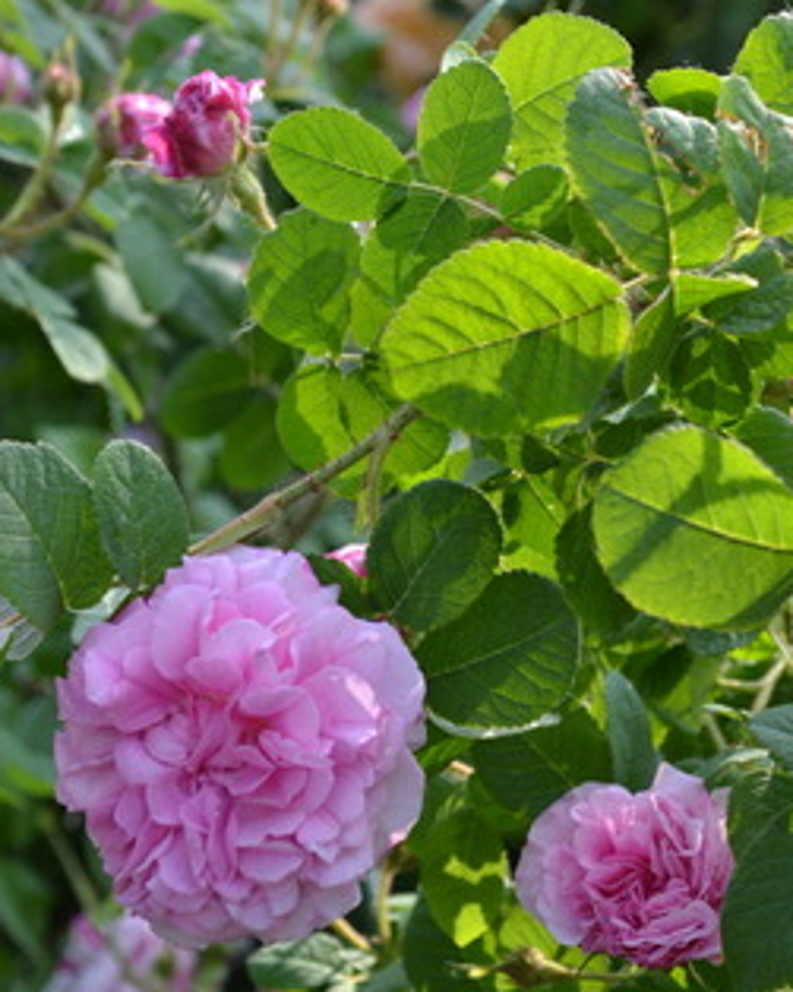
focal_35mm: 99
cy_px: 458
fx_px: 2894
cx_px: 403
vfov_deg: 19.4
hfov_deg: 15.6
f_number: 8
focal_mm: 55
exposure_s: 1/125
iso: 250
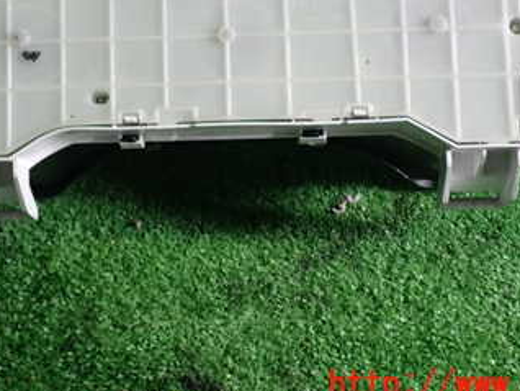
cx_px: 208
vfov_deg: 17.5
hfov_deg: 23.5
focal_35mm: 83
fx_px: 1248
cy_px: 38
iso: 250
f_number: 2.9
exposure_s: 1/40
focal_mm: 7.84
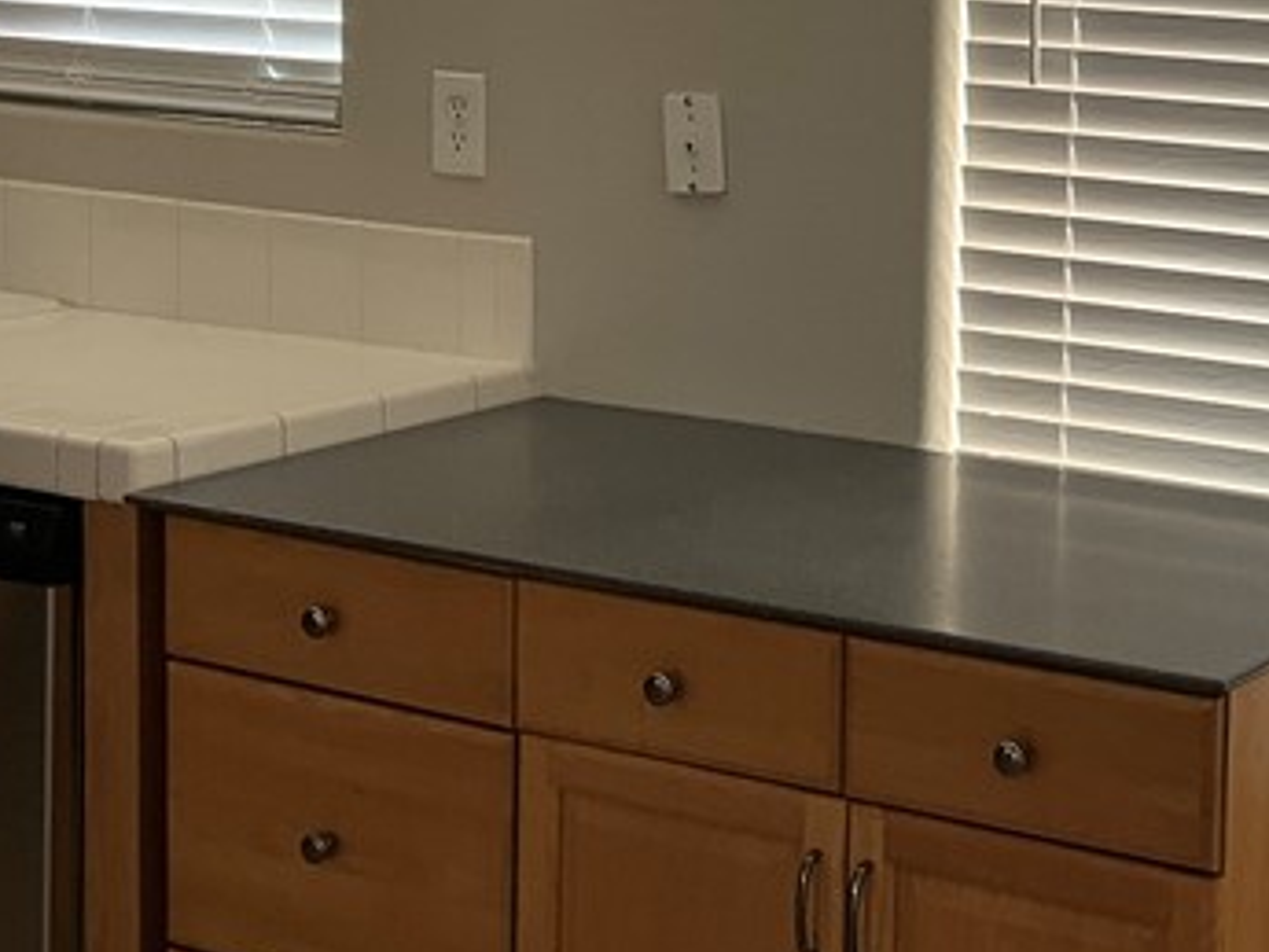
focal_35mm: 86
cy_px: 206
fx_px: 3154
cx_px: 1188
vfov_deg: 17.1
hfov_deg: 22.1
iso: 40
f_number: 1.8
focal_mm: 3
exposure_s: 1/122
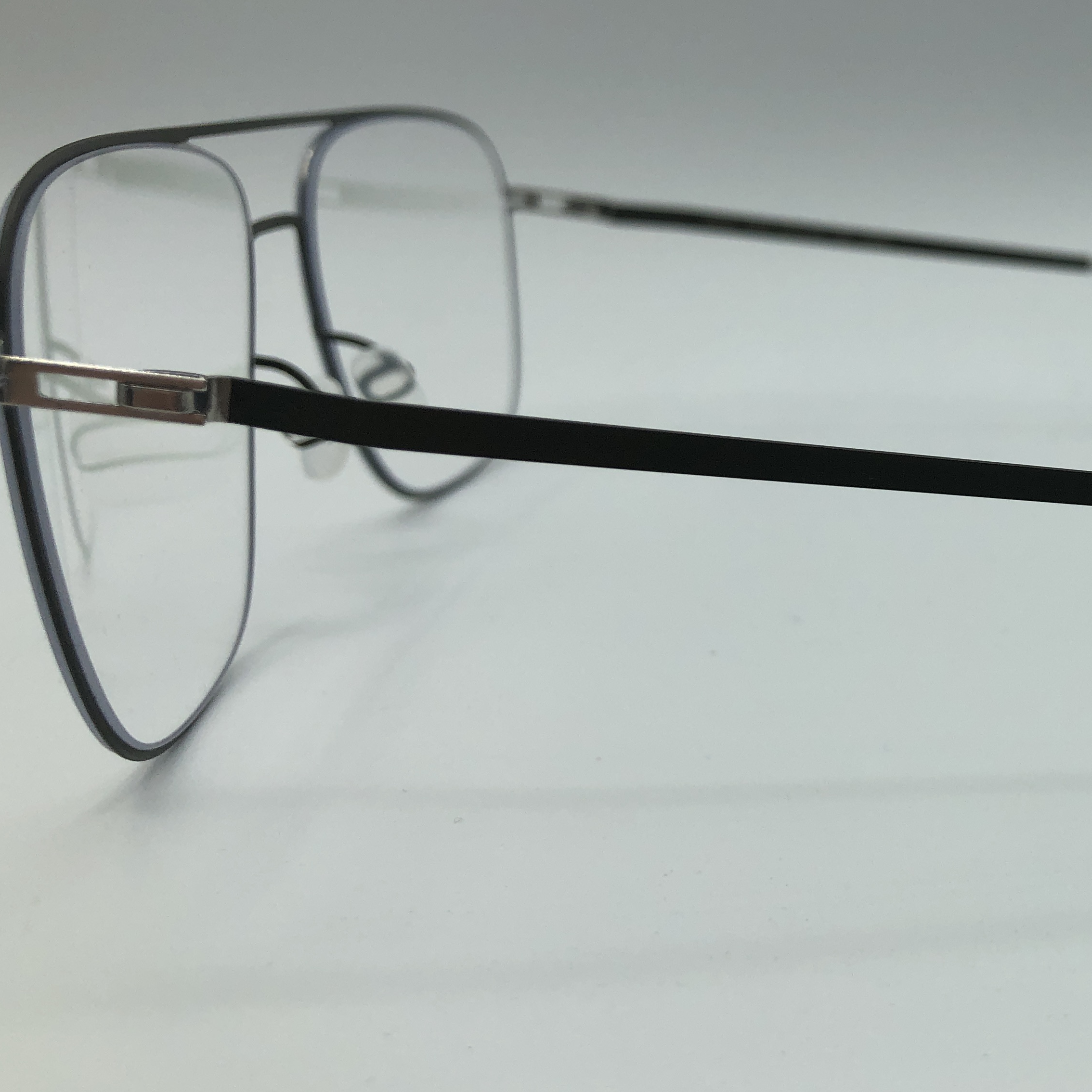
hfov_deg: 36.4
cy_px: 426
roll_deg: +0.4
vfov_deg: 38.2
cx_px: 945
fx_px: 1570
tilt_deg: -8.5
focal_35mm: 44
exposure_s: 1/1021
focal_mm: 4
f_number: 1.8
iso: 32
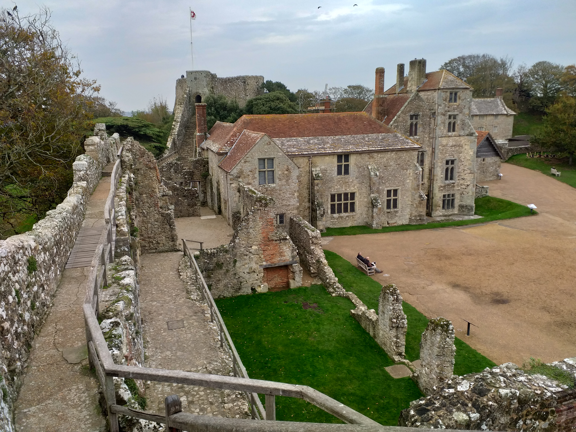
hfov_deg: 67.3
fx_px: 433
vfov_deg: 53.1
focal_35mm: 26
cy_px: 216
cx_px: 288
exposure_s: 1/189
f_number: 1.9
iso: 40
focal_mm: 3.6
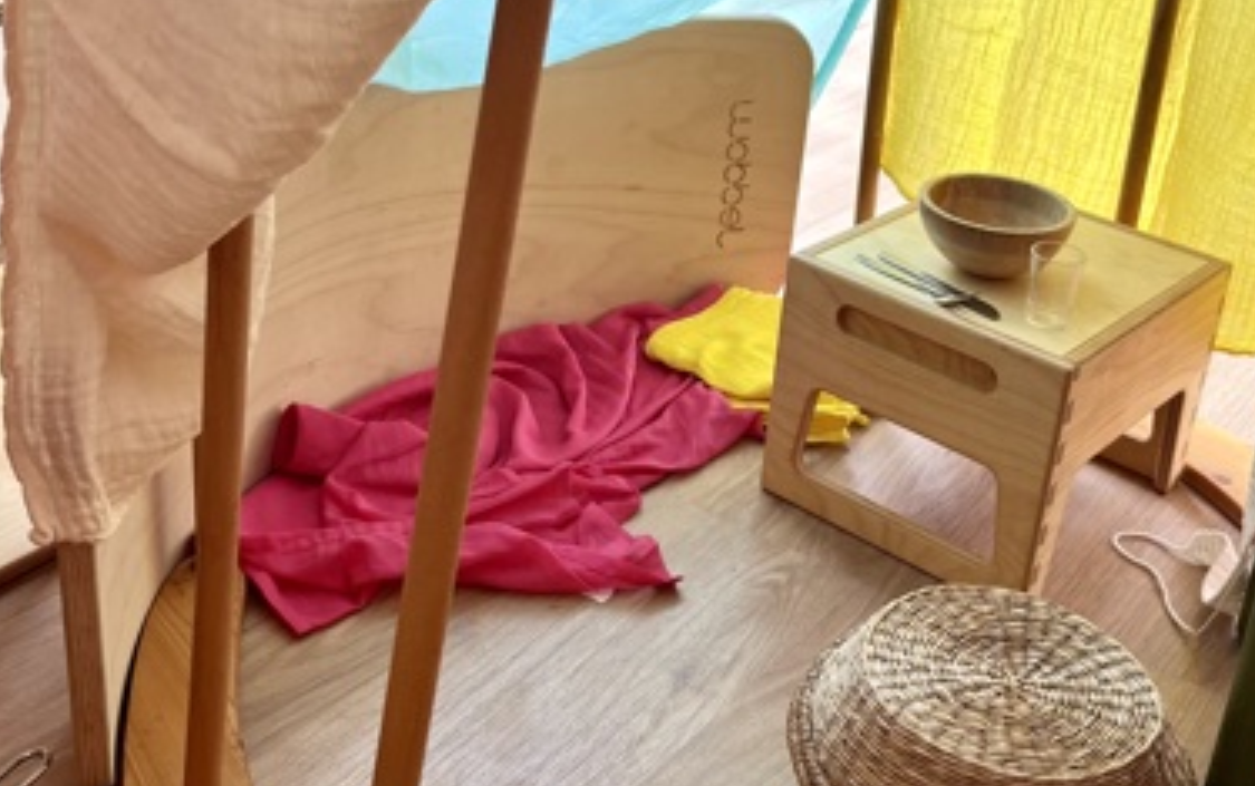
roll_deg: -4.8
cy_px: 298
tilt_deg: -25.6
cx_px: 763
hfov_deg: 42.4
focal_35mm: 47
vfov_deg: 27.4
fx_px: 1609
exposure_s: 1/122
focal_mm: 5.1
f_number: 1.6
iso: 64
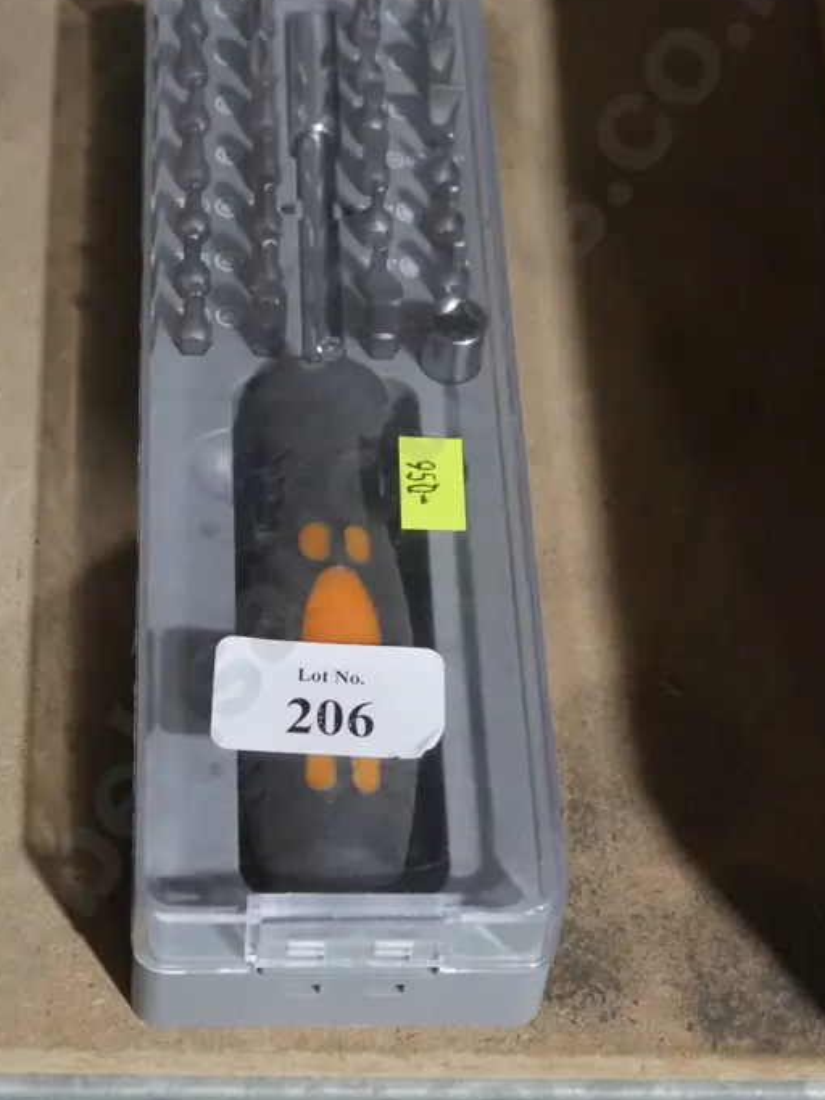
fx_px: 2384
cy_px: 543
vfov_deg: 26.0
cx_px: 324
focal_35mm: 75
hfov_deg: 19.6
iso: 2500
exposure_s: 1/60
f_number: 5.3
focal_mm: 25
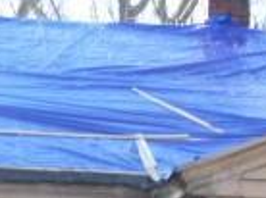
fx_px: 1711
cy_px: 367
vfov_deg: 6.5
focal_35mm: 223
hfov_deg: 8.7
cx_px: 355
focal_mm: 8.6
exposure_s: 1/80
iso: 100
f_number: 4
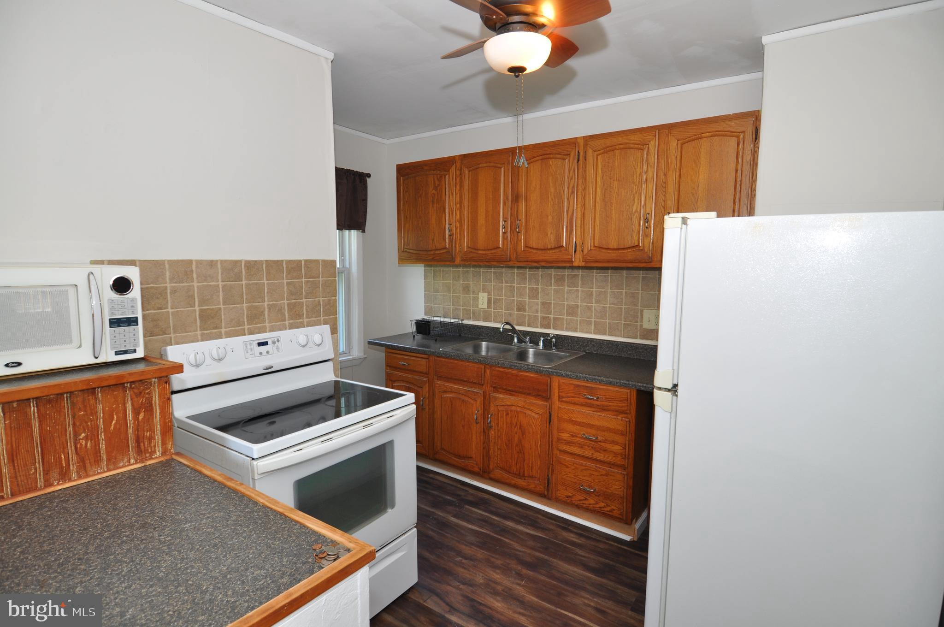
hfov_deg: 90.1
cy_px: 314
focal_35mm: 18
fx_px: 471
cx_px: 472
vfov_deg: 67.2
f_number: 4
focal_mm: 12
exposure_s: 1/60
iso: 250
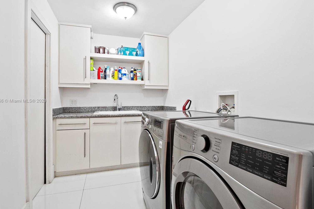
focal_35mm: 16
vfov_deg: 73.7
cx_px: 147
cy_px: 101
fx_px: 140
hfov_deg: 96.6
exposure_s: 1/1.25
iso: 200
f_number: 8
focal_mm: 10
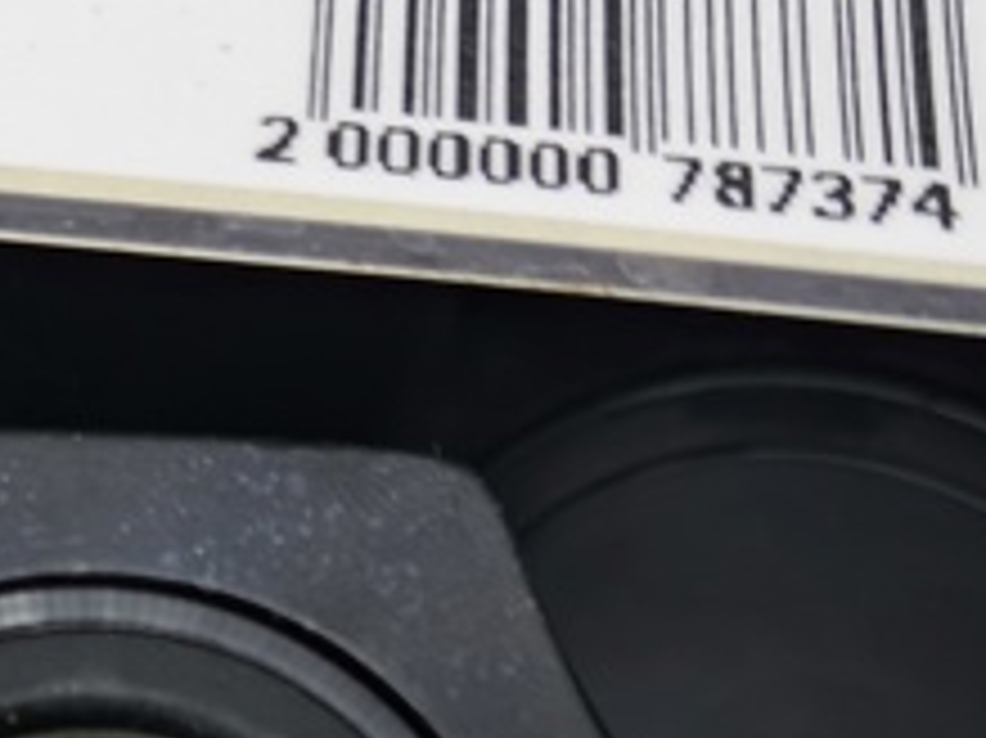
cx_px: 36
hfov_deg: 23.8
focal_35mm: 79
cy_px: 1015
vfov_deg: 17.3
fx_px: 2249
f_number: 1.8
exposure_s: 1/50
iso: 50
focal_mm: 4
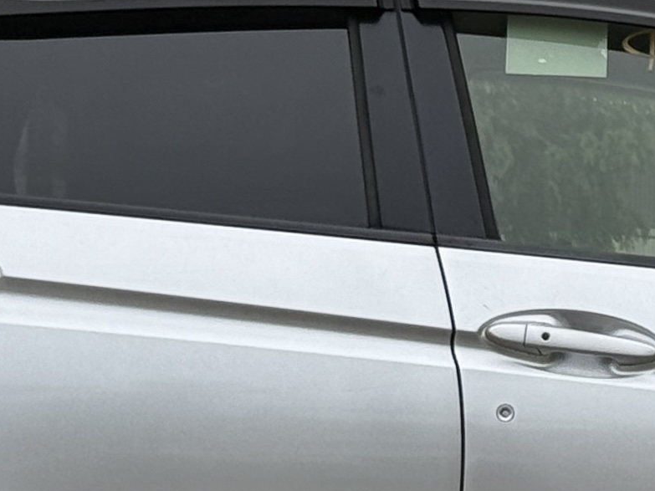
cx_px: 481
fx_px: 4465
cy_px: 303
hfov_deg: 8.4
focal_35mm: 236
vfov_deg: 6.3
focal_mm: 6.76
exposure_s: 1/1000
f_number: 1.78
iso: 64
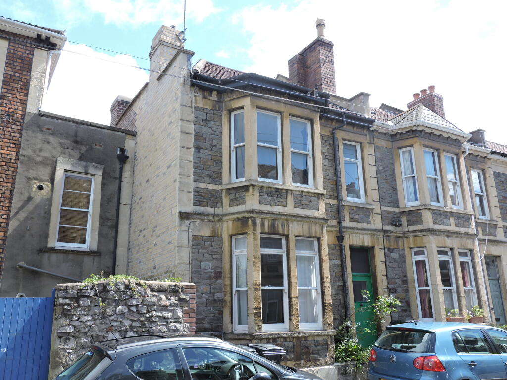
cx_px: 254
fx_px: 439
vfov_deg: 46.8
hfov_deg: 60.0
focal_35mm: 30
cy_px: 190
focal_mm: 5.4
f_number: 3.1
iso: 100
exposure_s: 1/320
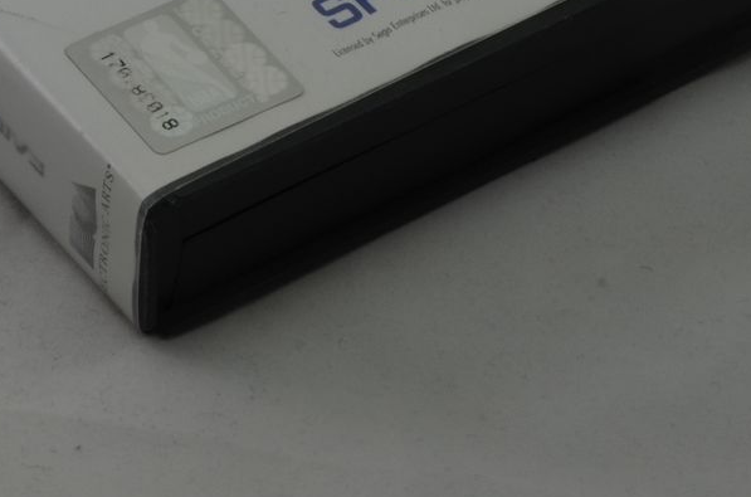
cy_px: -245
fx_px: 3767
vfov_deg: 7.4
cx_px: 47
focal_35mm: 181
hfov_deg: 11.3
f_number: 20
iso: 100
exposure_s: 1/4
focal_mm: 40
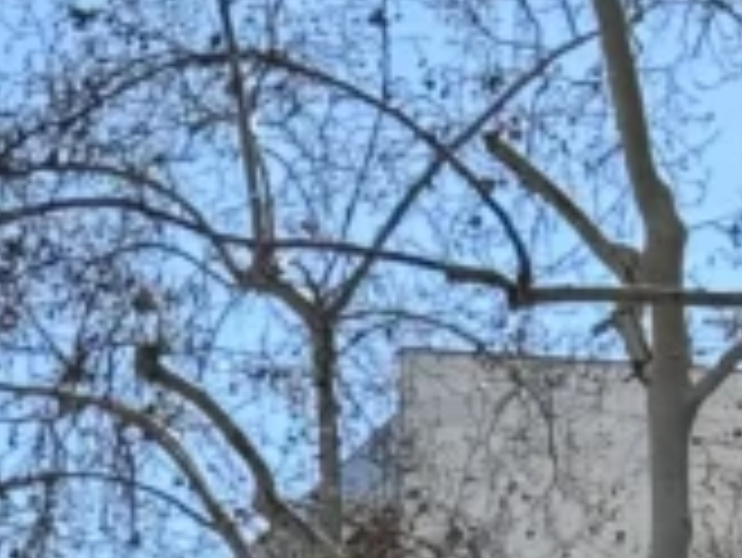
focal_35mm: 297
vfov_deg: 4.9
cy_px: 1314
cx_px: -670
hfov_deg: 6.5
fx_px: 6371
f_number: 1.78
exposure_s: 1/3257
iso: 64
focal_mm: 6.86
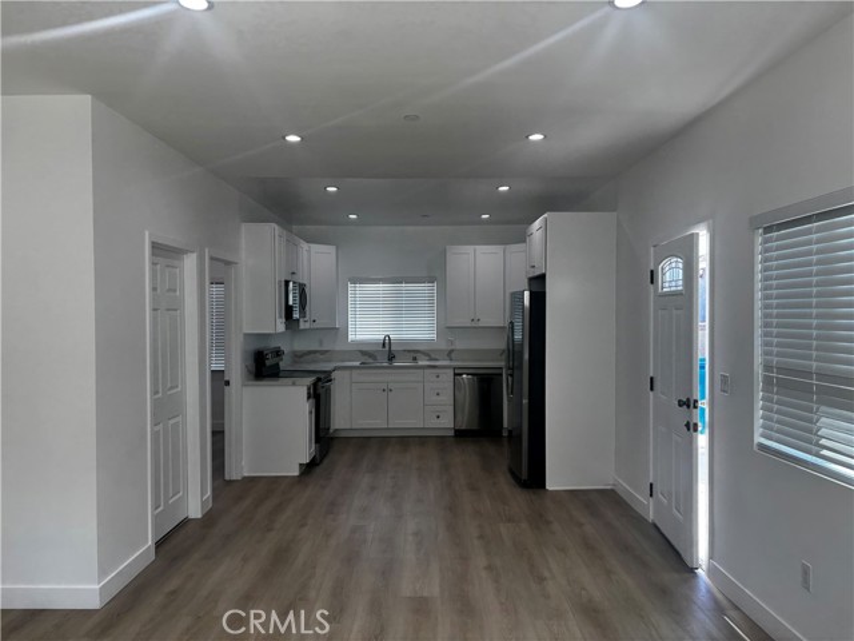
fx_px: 641
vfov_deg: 53.1
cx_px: 427
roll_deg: -0.5
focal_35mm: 26
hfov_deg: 67.3
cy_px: 320
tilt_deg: -1.2
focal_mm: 5.96
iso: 64
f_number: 1.6
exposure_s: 1/161
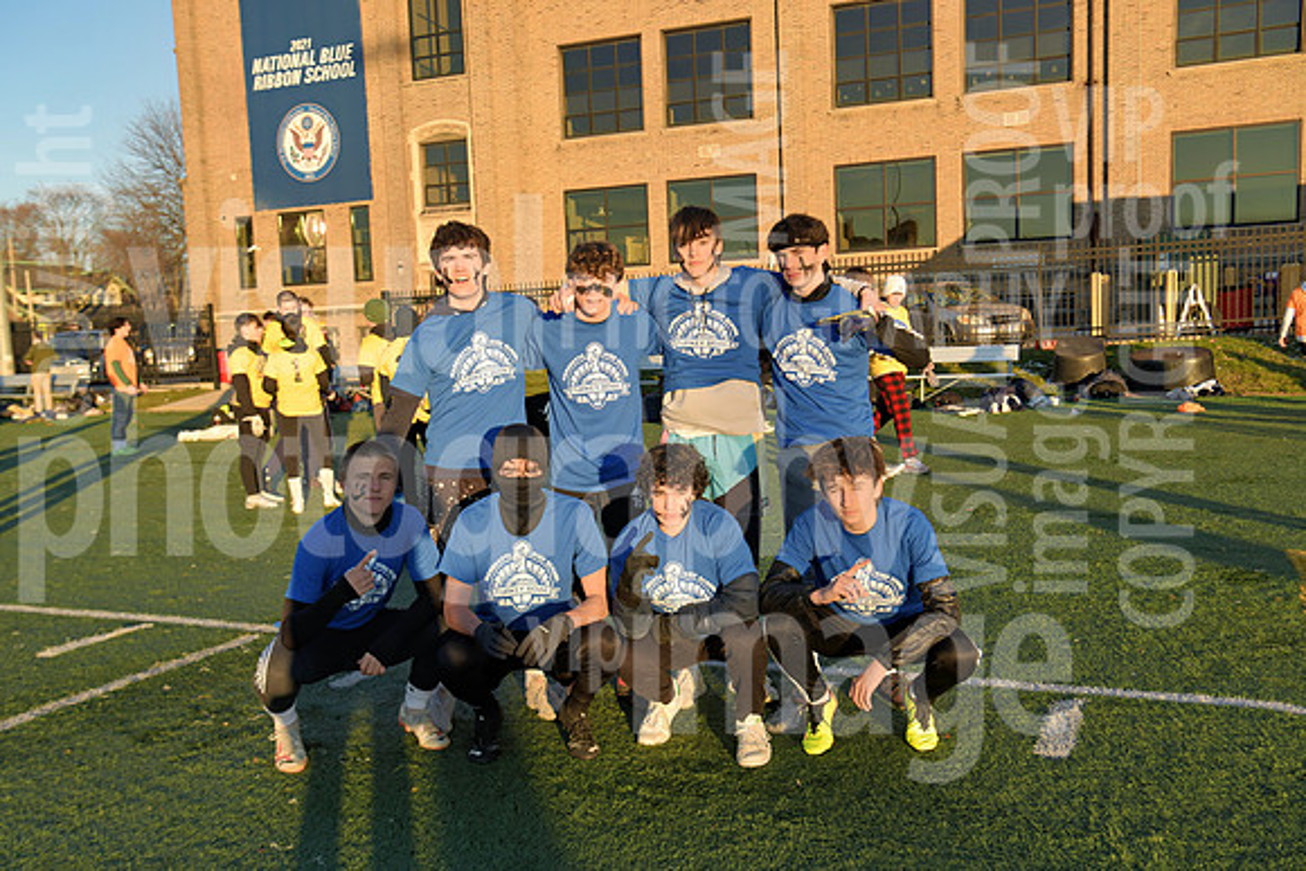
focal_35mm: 35
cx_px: 653
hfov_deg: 54.4
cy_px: 436
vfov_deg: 37.9
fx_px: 1270
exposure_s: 1/640
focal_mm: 35
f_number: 7.1
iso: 400
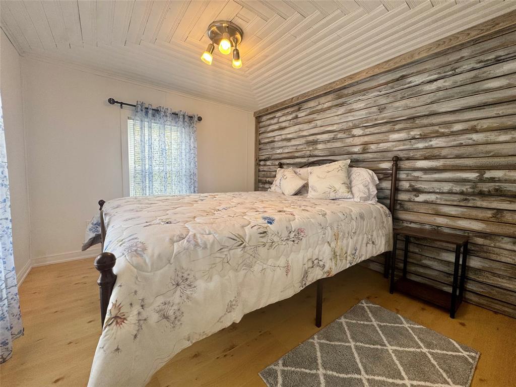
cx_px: 258
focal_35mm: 14
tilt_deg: -4.1
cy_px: 194
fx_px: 209
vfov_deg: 85.7
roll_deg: -1.0
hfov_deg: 102.1
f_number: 2.2
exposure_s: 1/120
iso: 100
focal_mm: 2.22
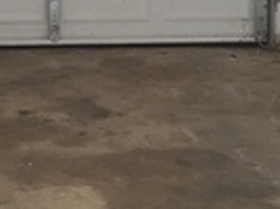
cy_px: -69
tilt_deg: -7.3
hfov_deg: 14.2
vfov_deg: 10.4
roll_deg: -0.1
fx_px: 1122
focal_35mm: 139
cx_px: 67
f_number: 2.2
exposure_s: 1/33
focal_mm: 4.15
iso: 100
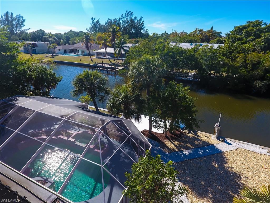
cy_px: 102
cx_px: 135
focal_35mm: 20
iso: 100
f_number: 2.8
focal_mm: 3.61
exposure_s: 1/857
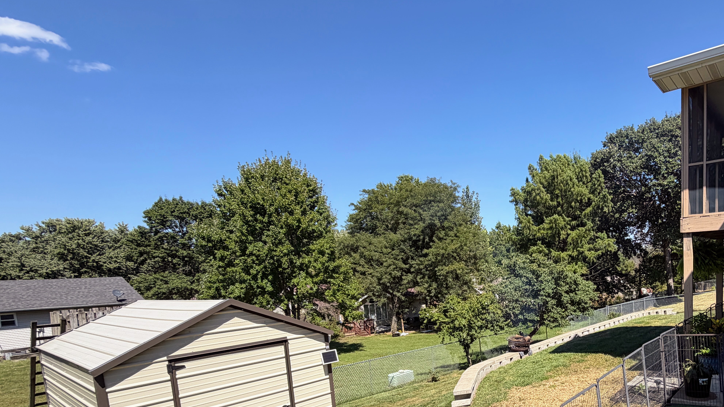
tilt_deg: -4.5
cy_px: 307
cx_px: 522
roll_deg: +2.2
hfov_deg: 76.6
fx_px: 422
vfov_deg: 49.4
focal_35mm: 22
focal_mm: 2.22
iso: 32
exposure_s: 1/770
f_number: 2.2
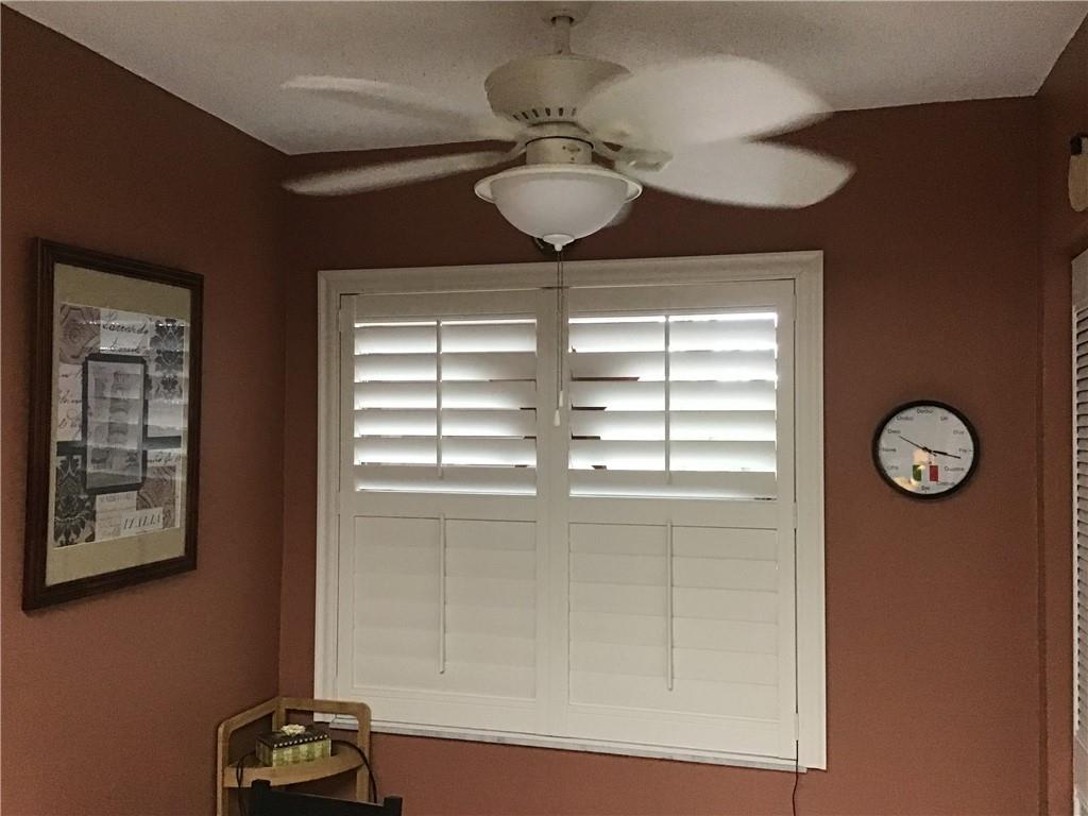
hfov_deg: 58.4
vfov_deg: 45.4
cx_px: 544
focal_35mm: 31
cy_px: 408
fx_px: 974
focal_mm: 3.3
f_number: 2.4
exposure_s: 1/30
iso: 250
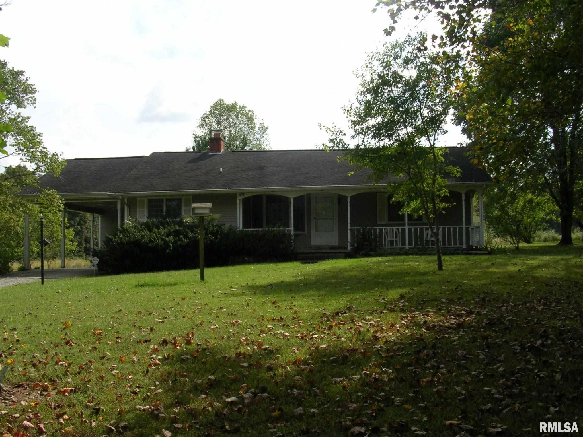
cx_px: 292
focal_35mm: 38
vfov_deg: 37.7
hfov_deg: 49.0
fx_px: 640
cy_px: 218
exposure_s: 1/242
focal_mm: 5.8
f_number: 5.6
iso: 50
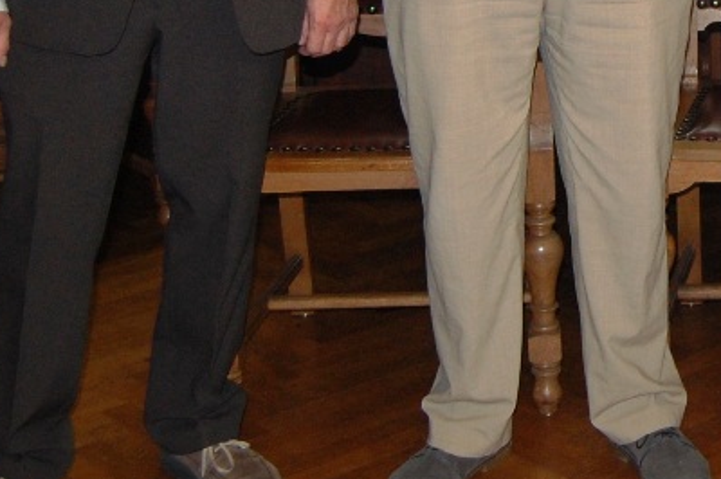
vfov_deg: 14.7
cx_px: 824
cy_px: -101
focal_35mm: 90
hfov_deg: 21.3
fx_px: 1801
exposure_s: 1/60
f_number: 3.8
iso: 400
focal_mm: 20
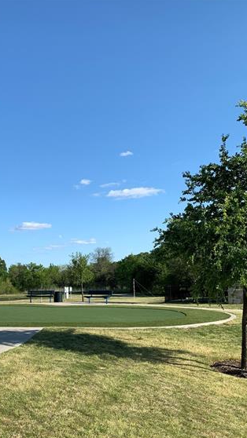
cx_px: 27
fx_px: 454
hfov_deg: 29.3
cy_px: 297
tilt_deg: -1.1
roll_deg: +0.7
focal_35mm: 39
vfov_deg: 50.5
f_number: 1.8
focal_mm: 4.25
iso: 25
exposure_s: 1/2075
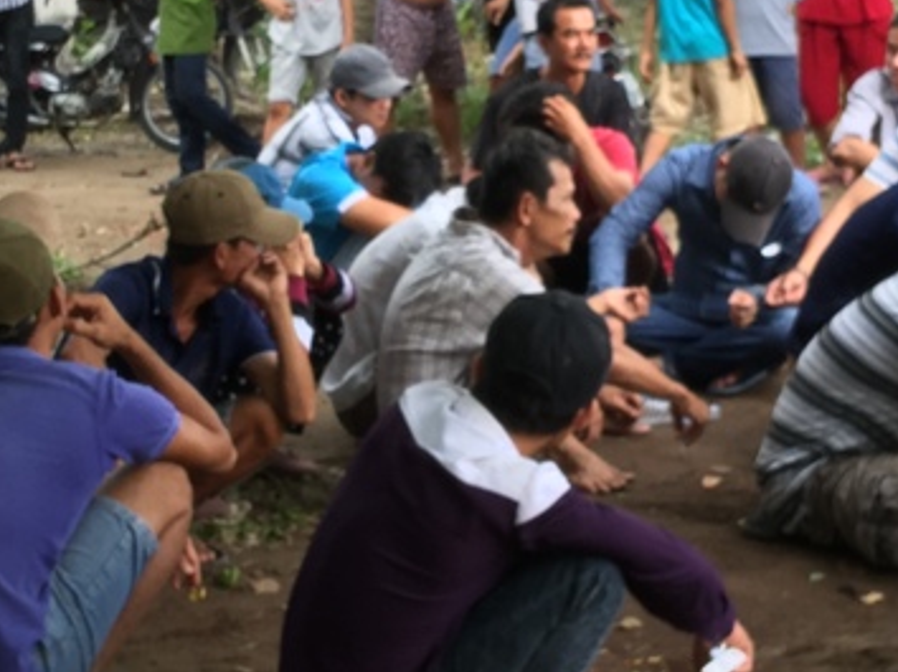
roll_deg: +1.5
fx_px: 2178
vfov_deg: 17.5
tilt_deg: -6.3
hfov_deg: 23.3
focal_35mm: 84
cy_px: 287
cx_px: 381
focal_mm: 4.15
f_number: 2.2
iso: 32
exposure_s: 1/50
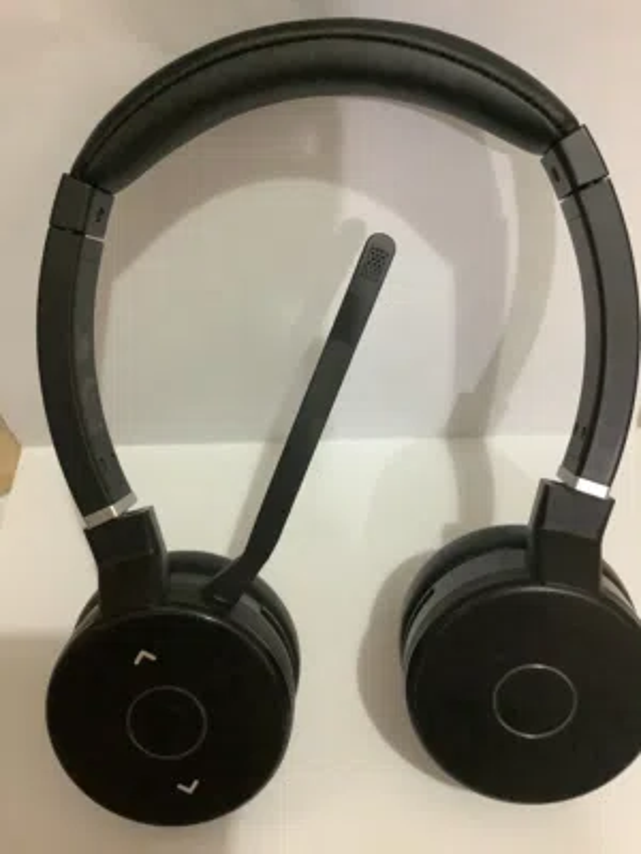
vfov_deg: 58.4
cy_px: 427
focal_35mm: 31
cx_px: 320
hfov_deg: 45.4
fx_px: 765
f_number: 2.4
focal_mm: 3.3
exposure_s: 1/25
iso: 400
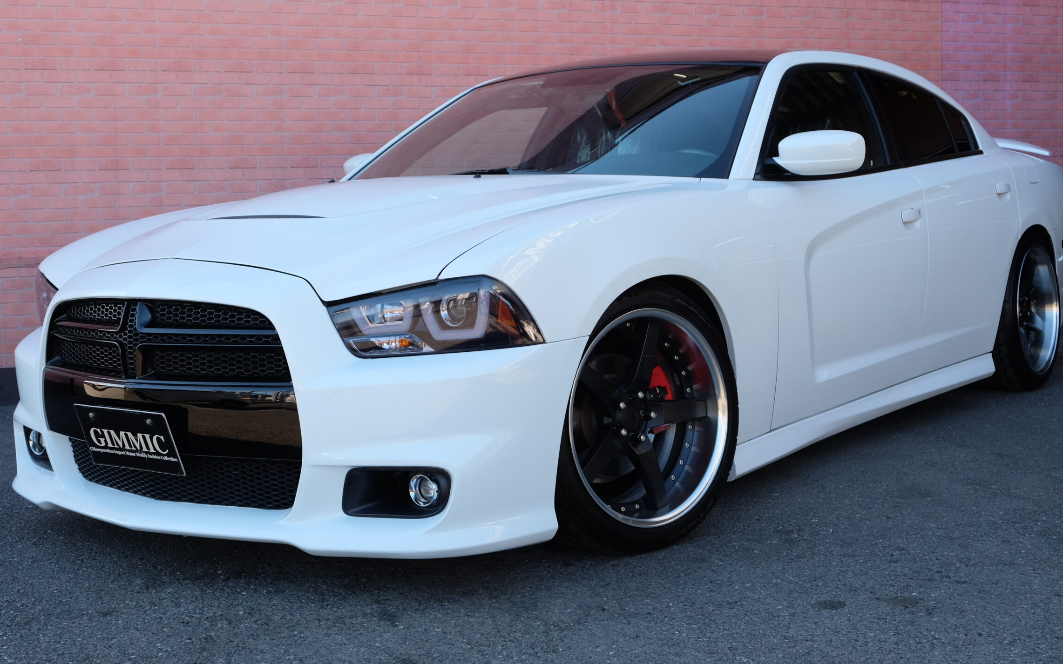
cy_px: 312
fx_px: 1391
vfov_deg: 26.9
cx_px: 516
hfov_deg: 41.8
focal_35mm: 48
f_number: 5.6
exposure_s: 1/180
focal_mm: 27.7
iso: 400
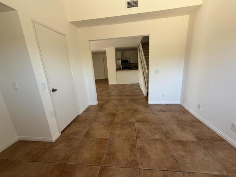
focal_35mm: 14
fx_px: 95
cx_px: 118
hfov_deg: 102.1
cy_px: 88
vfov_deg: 85.7
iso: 160
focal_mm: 2.22
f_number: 2.2
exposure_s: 1/121
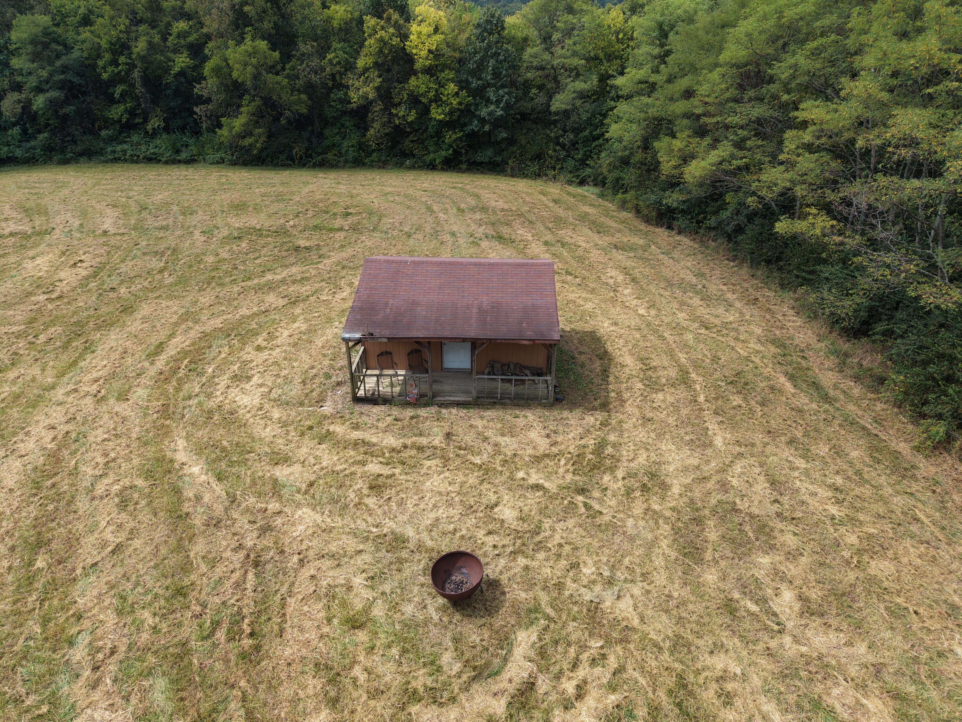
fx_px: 667
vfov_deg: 56.8
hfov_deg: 71.6
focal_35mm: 24
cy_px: 361
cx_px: 481
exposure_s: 1/2000
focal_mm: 8.67
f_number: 1.8
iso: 100
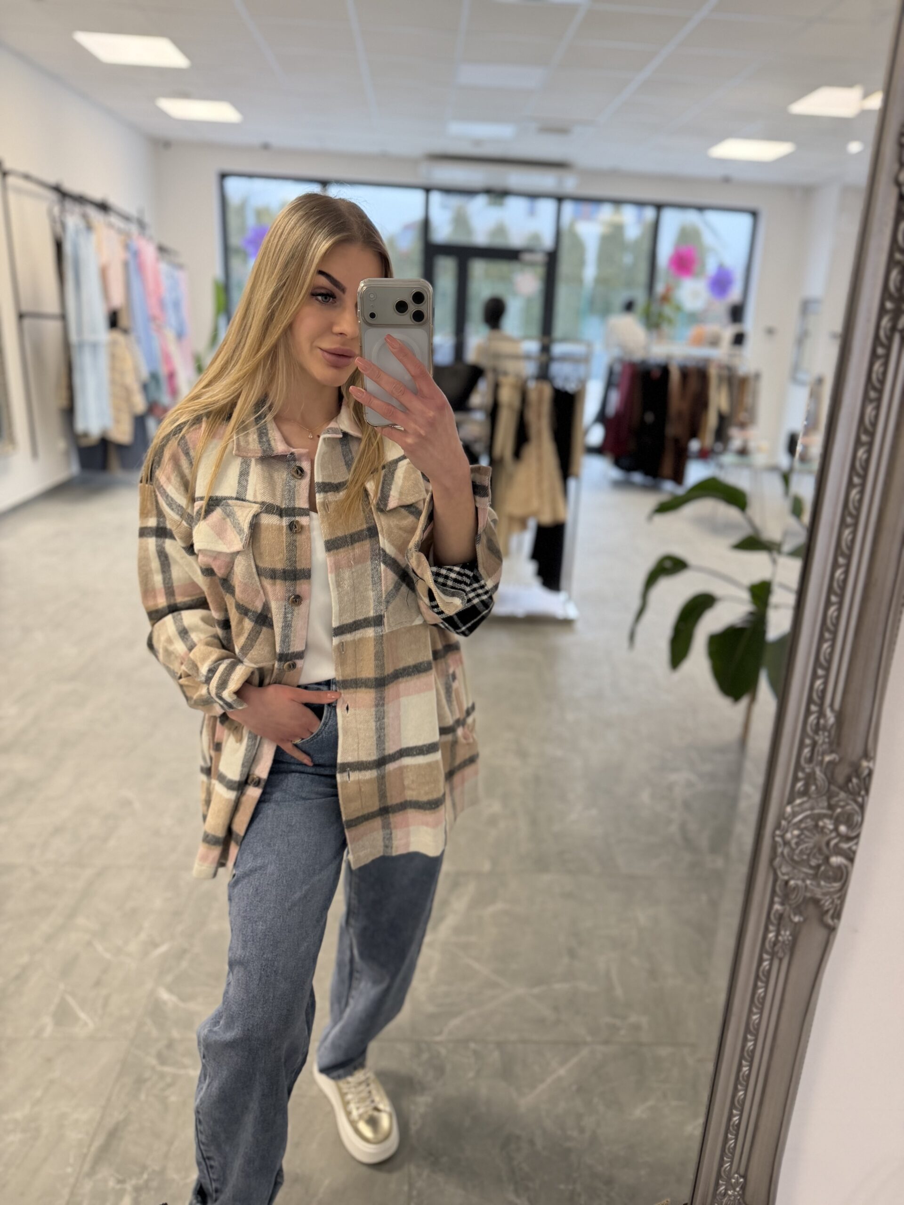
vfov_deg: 71.6
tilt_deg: -18.4
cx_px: 452
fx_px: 836
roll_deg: -3.8
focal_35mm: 24
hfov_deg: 56.8
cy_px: 602
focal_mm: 6.76
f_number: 1.78
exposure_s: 1/120
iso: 250
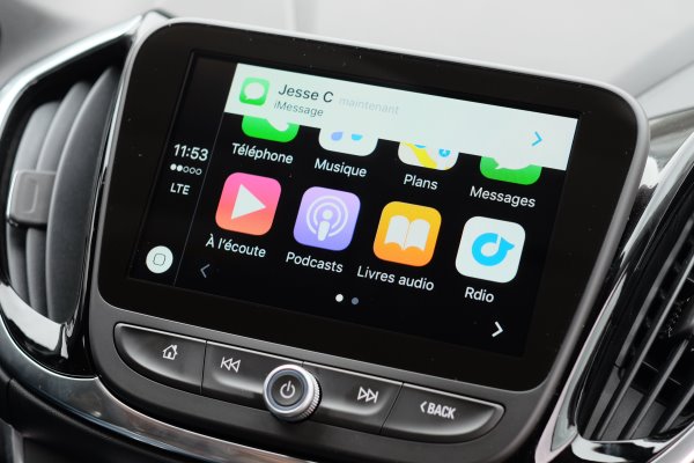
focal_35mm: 84
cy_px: 232
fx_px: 1619
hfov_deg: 24.2
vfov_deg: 16.3
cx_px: 347
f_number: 3.2
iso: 800
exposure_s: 1/240
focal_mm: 56
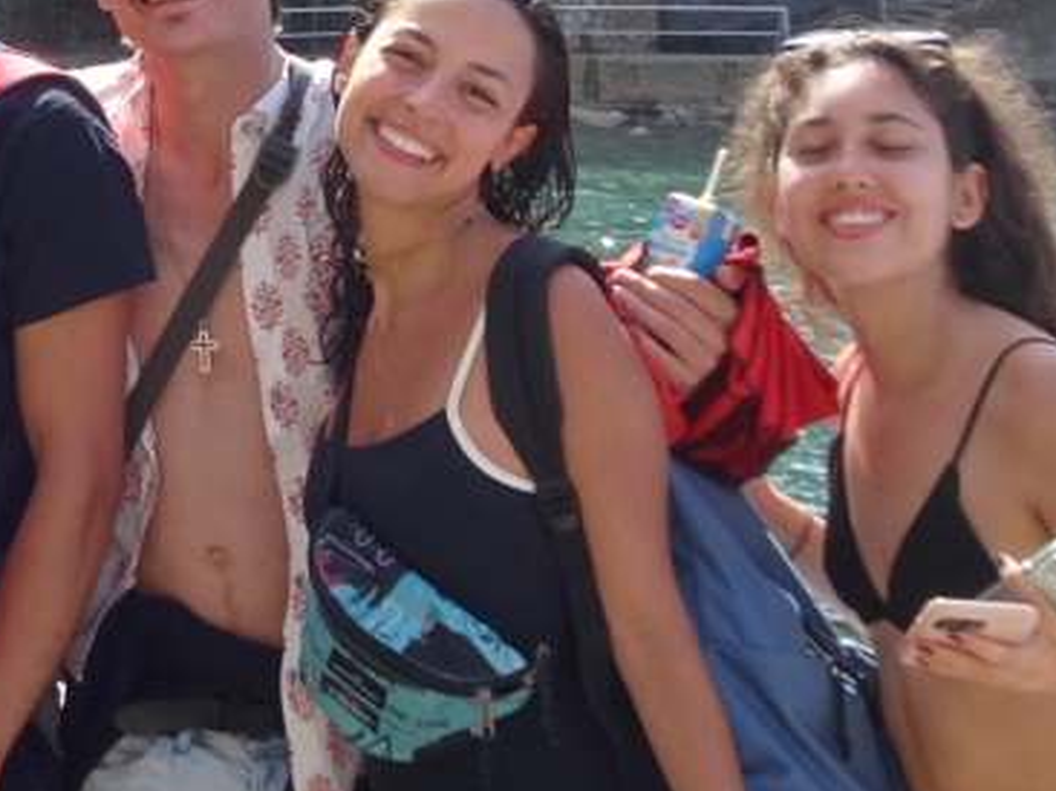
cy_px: -162
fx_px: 3841
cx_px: -271
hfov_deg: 15.0
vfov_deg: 11.5
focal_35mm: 126
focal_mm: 5.43
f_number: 4
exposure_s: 1/250
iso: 80
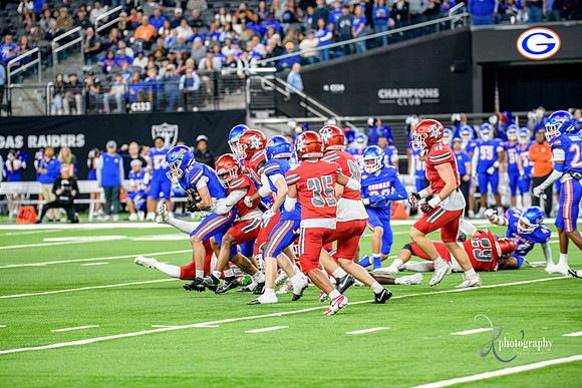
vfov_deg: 8.1
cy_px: 194
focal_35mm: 170
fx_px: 2749
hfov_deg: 12.1
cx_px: 291
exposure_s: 1/400
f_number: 2.8
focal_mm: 170
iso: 1250
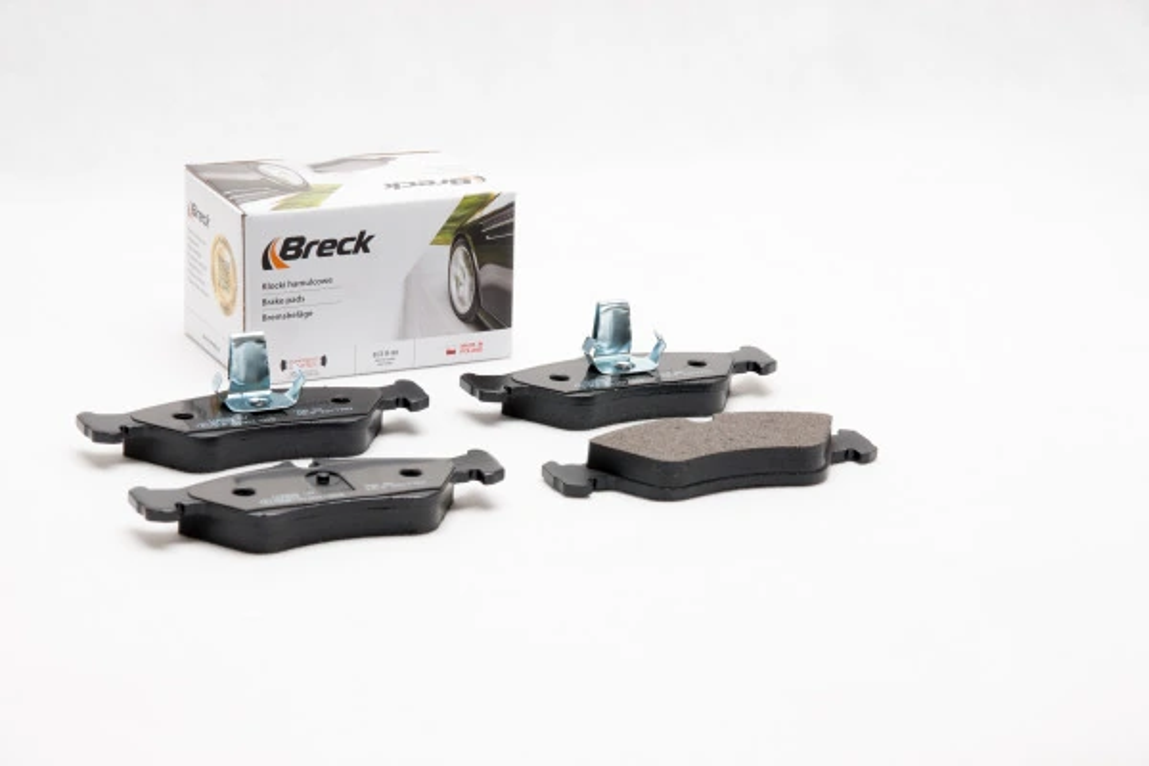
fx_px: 2633
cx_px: 574
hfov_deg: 24.6
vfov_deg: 16.6
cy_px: 383
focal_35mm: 82
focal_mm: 55
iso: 100
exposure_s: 1/200
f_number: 11
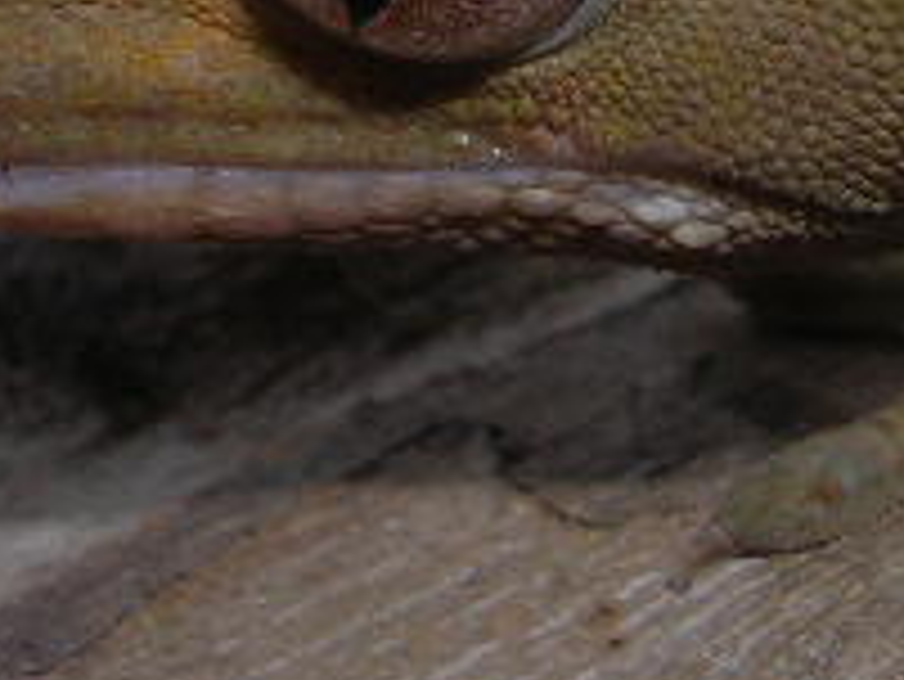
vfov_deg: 11.9
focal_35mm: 121
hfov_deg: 16.3
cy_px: -225
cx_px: 553
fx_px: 3162
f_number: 5.6
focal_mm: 5.8
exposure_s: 1/60.1
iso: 50
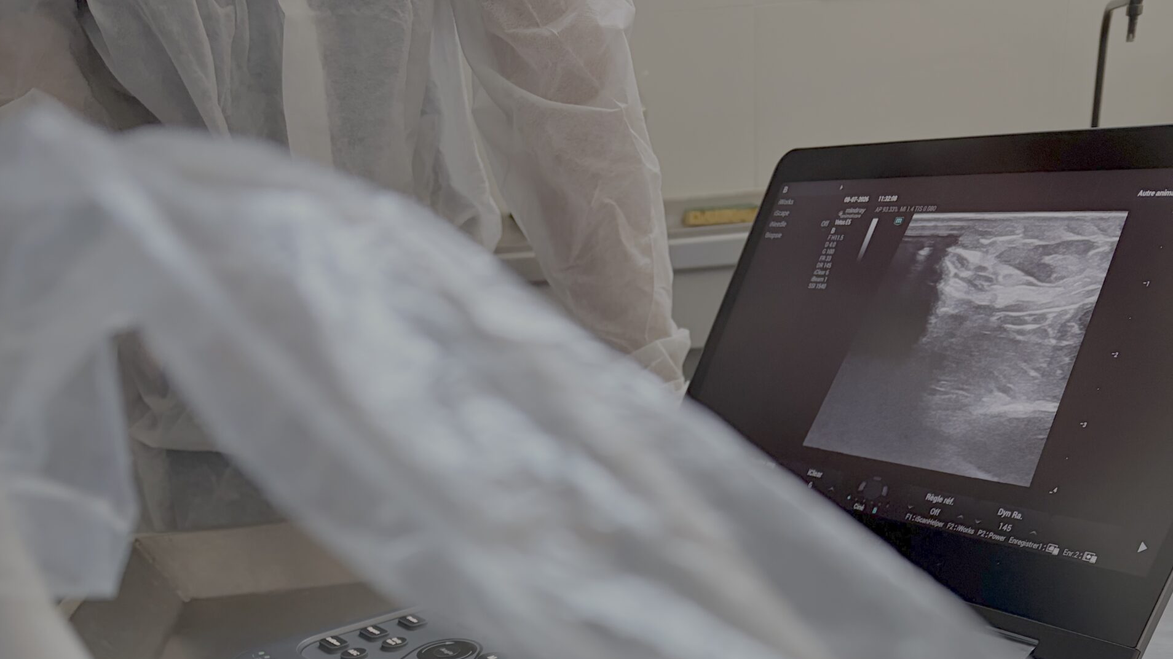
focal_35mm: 38
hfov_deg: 52.8
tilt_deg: -28.3
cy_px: 785
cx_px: 585
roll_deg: +5.3
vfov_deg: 27.5
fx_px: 1182
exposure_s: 1/60
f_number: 1.6
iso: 250
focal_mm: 5.96
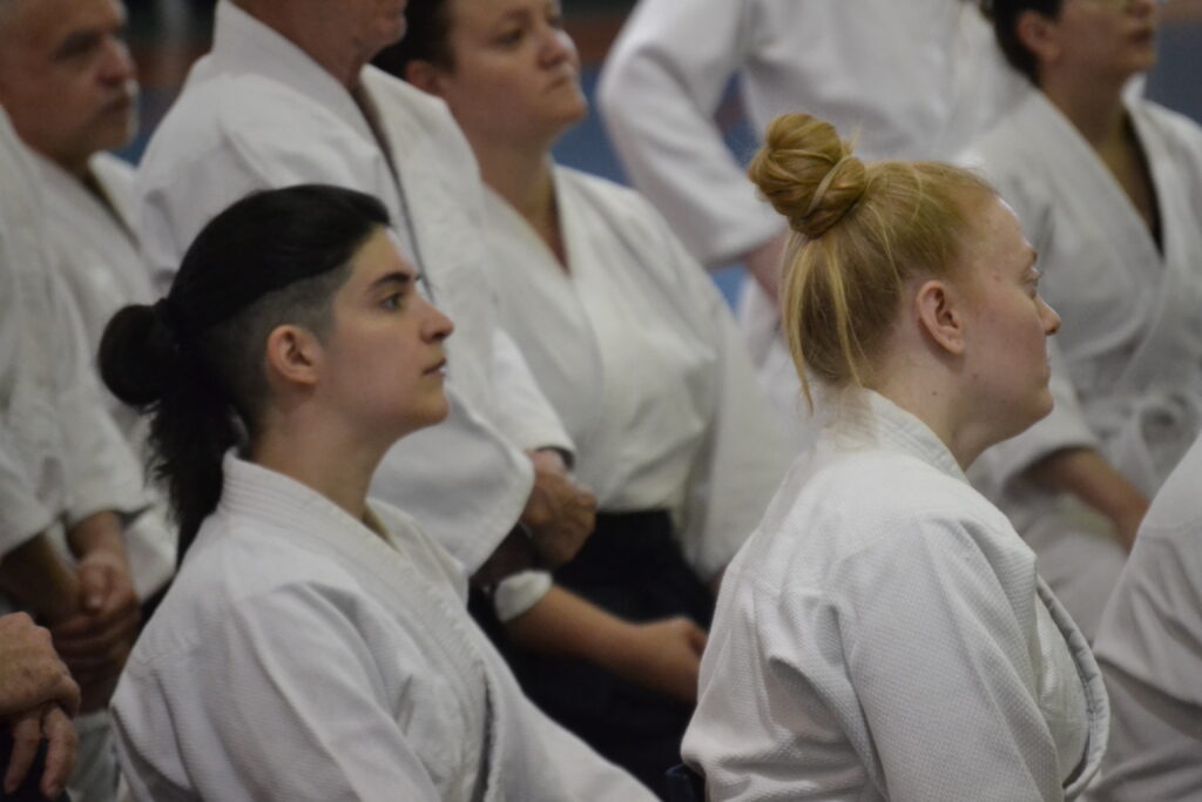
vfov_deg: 4.6
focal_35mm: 300
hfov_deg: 6.9
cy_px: 401
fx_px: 10017
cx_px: 601
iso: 3200
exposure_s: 1/200
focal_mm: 200
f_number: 5.6
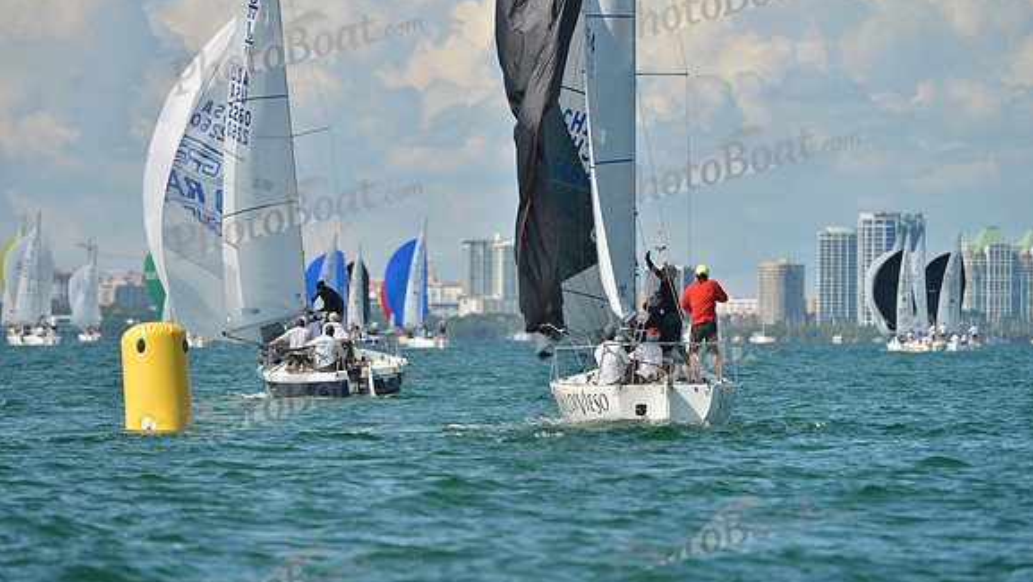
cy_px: 282
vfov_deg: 3.4
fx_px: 9809
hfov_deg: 6.0
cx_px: 517
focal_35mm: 358
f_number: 6.3
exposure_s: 1/1250
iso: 200
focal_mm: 340
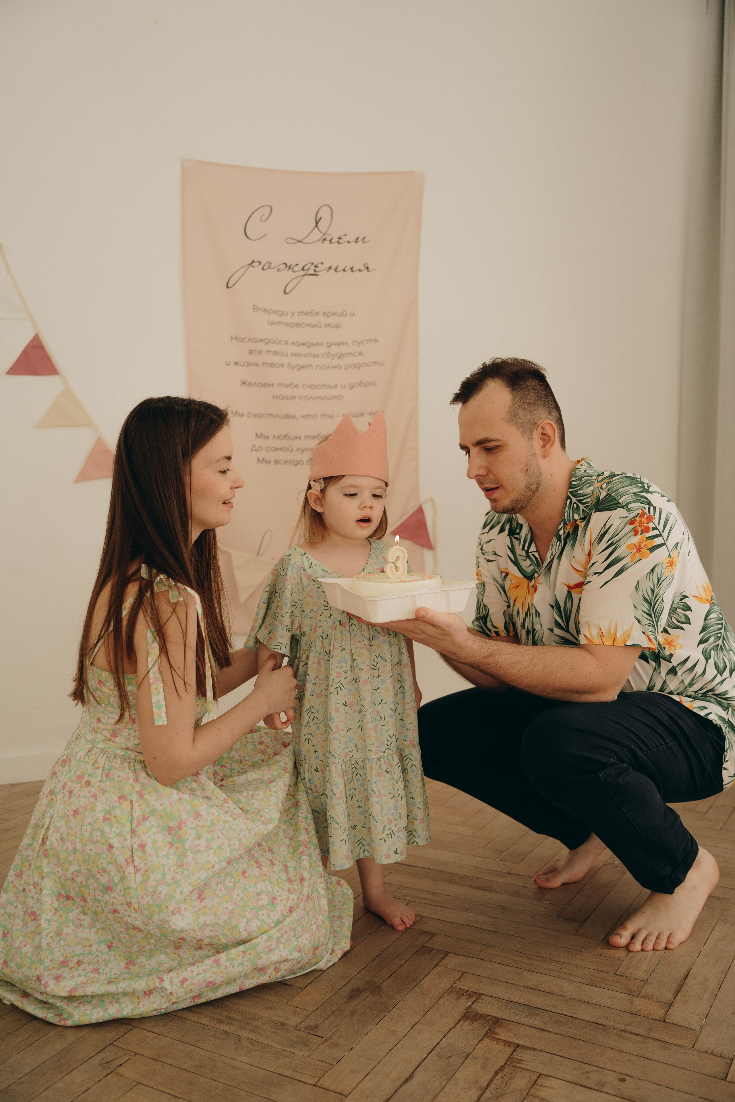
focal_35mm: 33
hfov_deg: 40.0
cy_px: 551
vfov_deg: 57.2
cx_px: 368
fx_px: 1011
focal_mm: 33
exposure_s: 1/800
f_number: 2.8
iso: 320
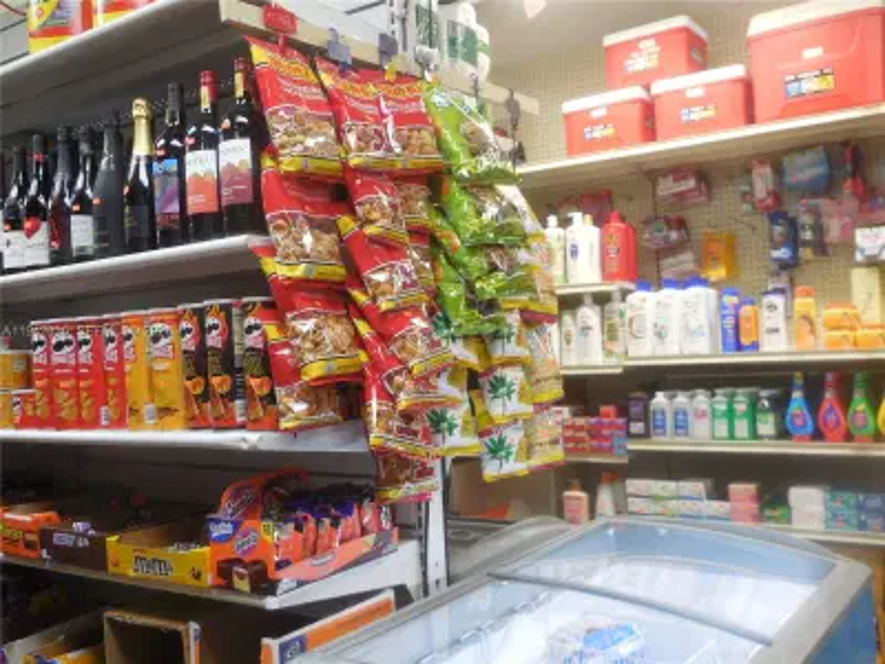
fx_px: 869
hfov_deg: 54.0
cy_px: 332
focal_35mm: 34
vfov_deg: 41.8
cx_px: 442
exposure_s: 1/30
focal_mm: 6.1
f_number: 3.4
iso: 160
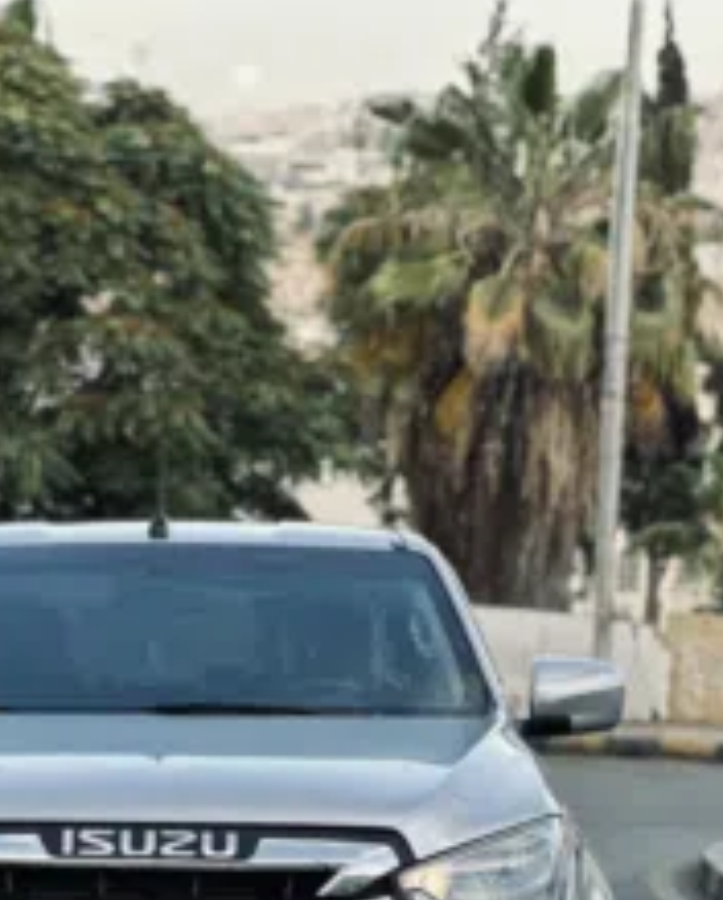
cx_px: 164
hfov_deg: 11.3
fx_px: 3654
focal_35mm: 137
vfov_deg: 13.9
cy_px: 789
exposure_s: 1/121
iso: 125
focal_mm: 9
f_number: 2.8
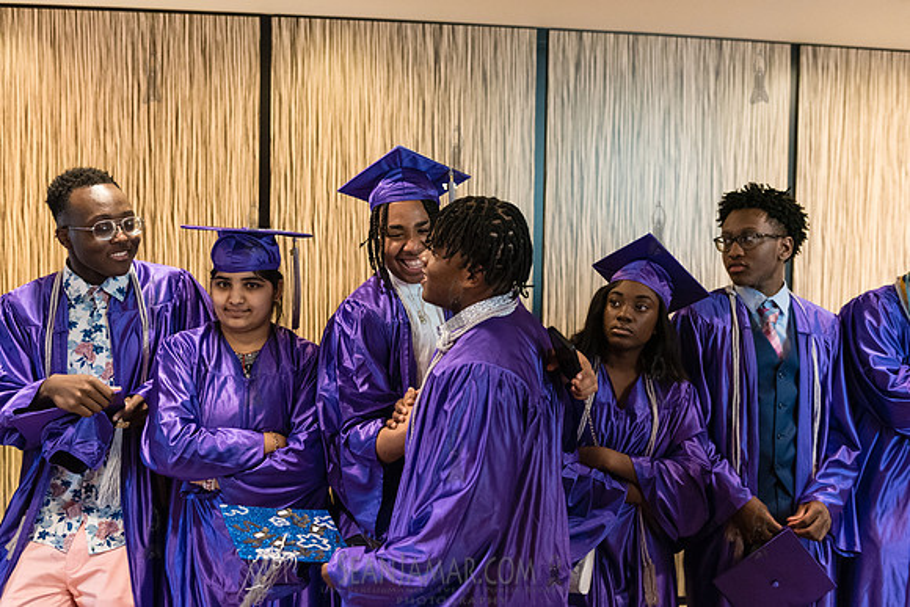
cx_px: 455
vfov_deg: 30.9
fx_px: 1097
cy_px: 304
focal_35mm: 43
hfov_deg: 45.0
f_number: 3.5
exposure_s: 1/200
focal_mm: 42
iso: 4000
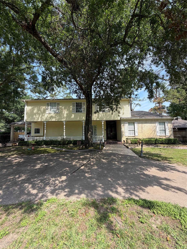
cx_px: 94
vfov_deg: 102.1
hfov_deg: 85.7
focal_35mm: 14
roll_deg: +1.5
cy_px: 124
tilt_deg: +5.5
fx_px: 101
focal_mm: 2.22
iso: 50
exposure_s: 1/502
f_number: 2.2
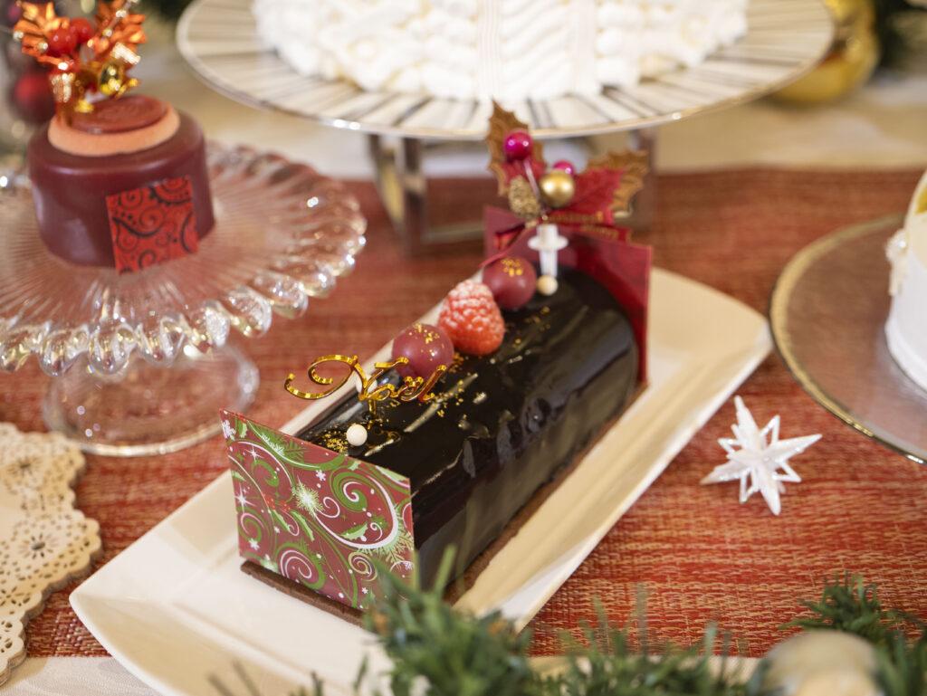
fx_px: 1413
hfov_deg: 36.3
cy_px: 329
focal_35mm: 53
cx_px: 458
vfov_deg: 27.7
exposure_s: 1/80
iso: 800
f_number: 2.2
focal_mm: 25
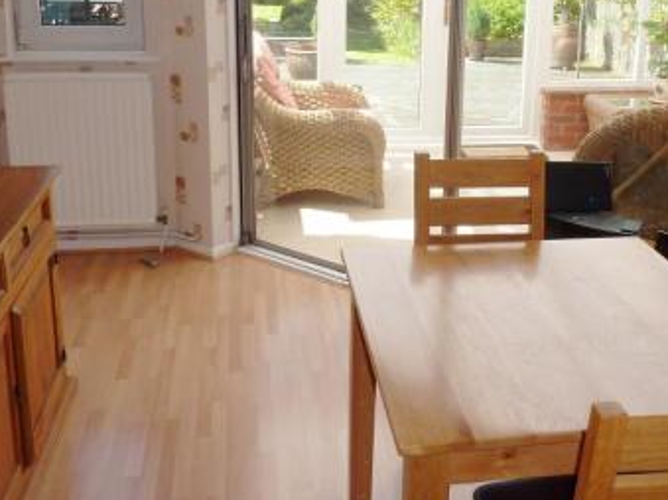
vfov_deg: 33.0
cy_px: 135
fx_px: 829
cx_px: 403
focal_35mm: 43
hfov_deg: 43.6
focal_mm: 4.1
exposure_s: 1/160
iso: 100
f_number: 4
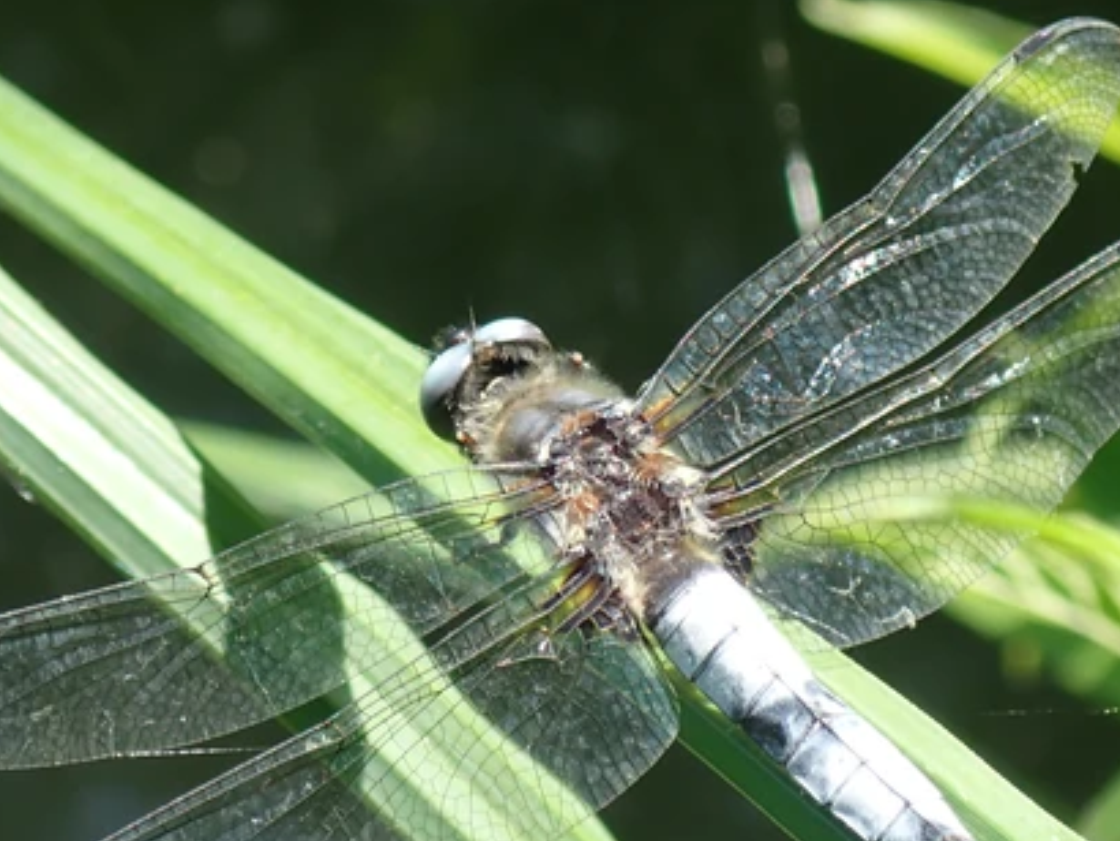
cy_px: 497
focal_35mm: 156
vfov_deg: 9.5
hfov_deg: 12.7
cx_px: 582
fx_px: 5050
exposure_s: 1/125
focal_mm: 18
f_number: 4.9
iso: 100
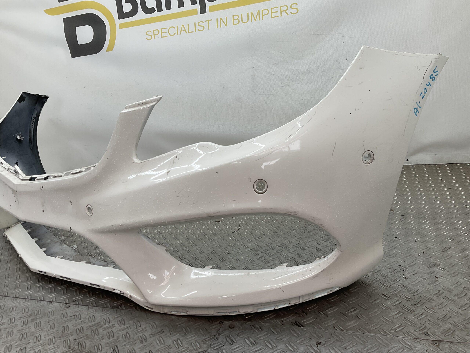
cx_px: 235
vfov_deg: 48.2
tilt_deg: -17.4
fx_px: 394
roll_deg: +6.5
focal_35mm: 29
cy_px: 176
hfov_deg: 61.7
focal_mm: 3
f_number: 1.8
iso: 16
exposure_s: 1/129
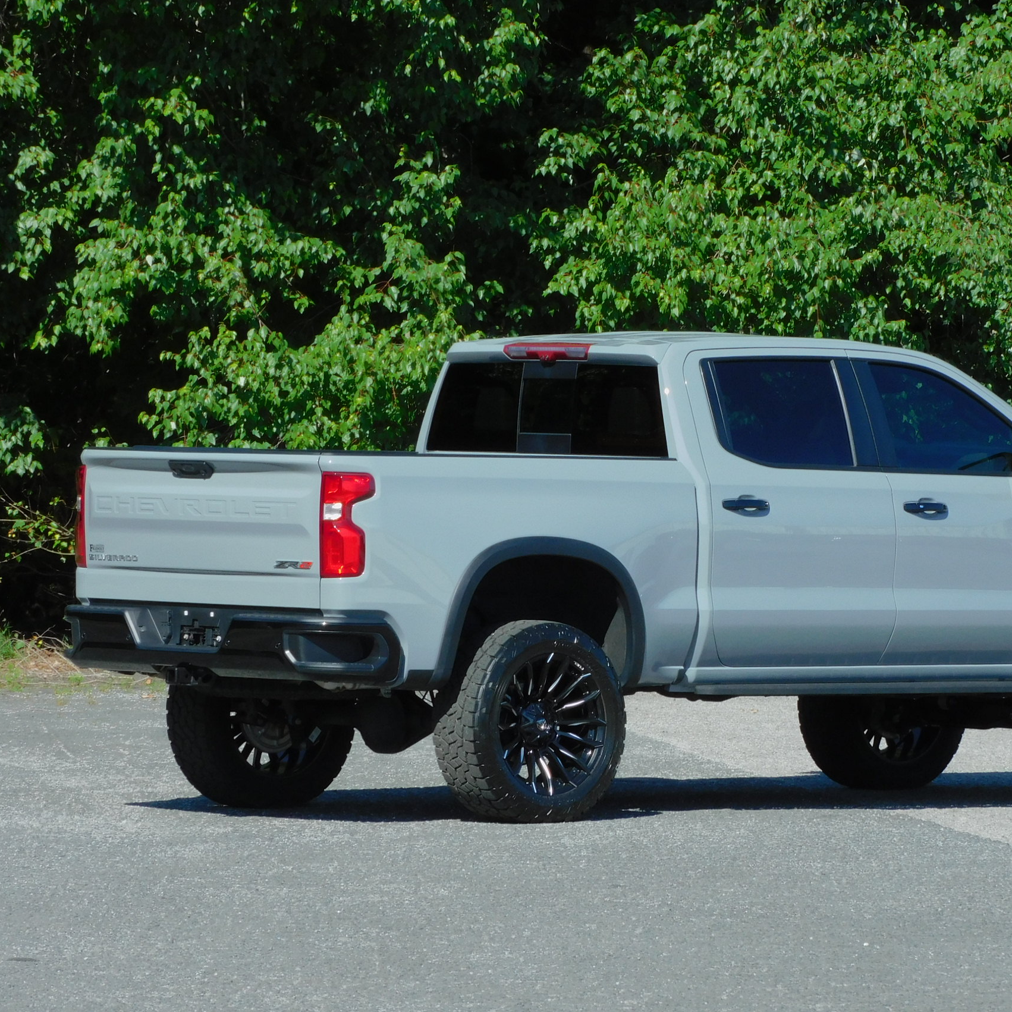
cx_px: 664
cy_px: 506
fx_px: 7806
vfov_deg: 7.4
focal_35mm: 236
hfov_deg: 7.4
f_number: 5.3
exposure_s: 1/500
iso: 125
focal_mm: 35.8
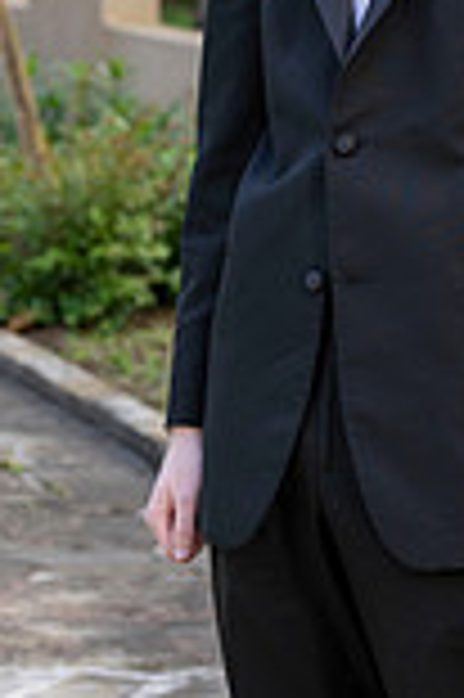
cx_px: 374
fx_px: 4049
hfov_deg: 6.6
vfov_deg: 9.8
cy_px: 45
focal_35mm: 209
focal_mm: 72
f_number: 5
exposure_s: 1/200
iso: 500
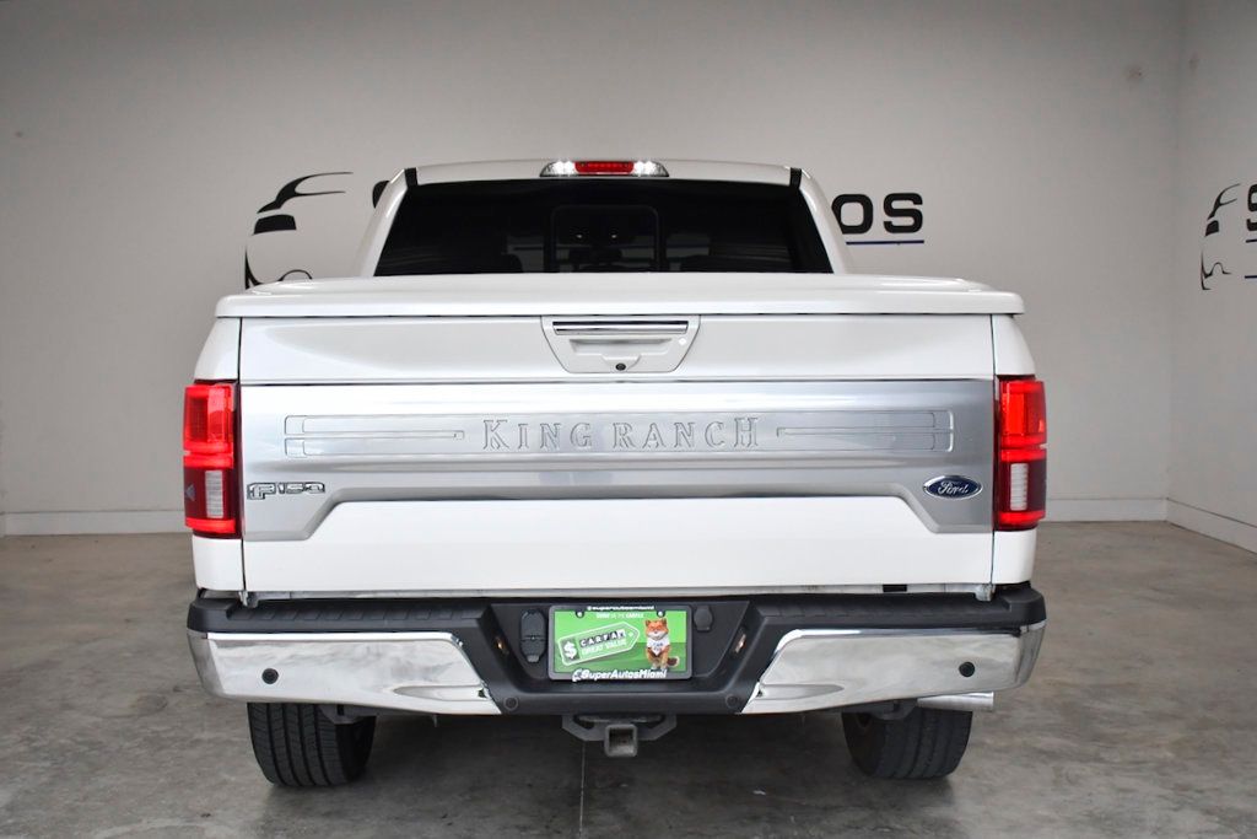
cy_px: 420
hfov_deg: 48.5
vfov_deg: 33.4
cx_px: 628
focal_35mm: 40
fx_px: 1397
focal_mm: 27
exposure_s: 1/2500
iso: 1250
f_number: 4
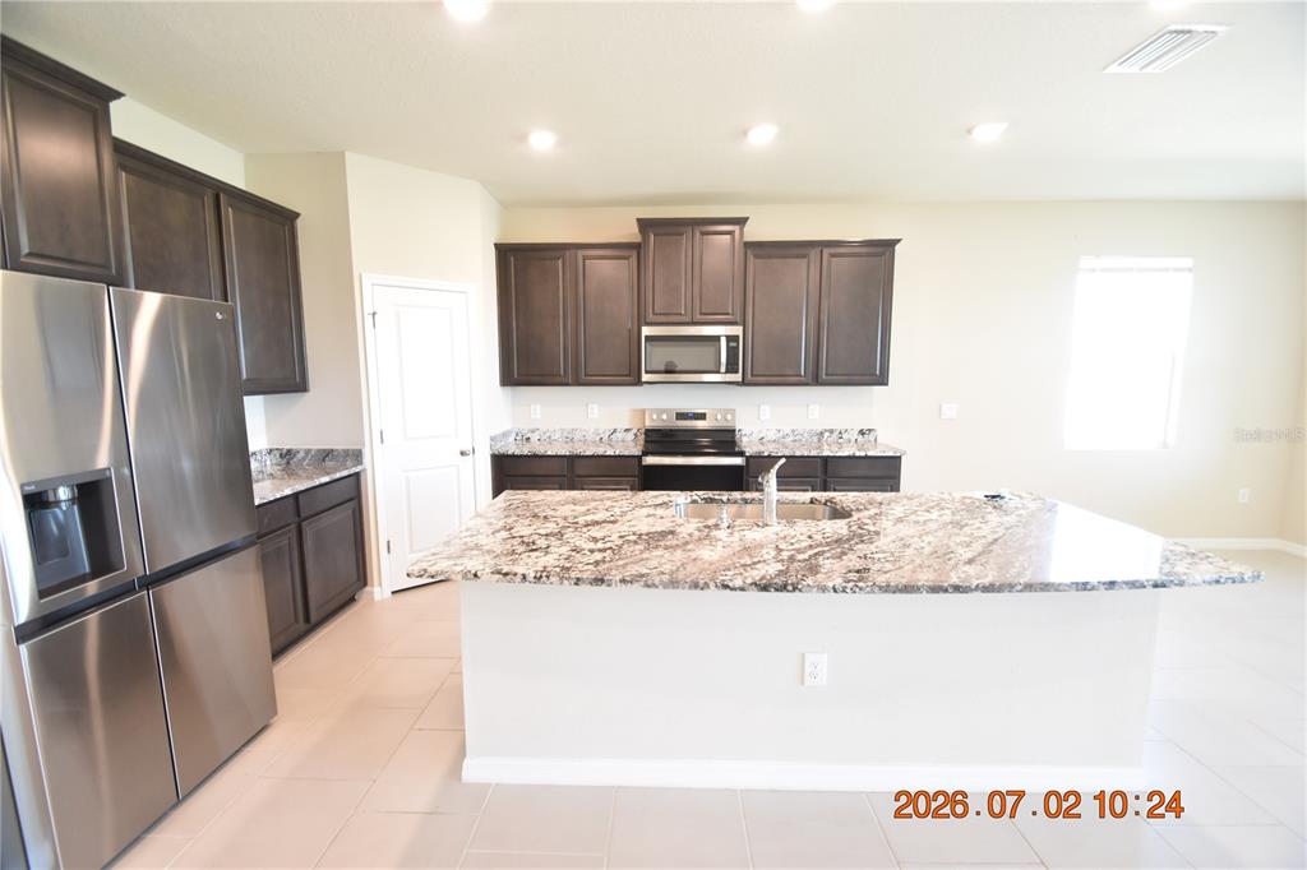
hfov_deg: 100.4
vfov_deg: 77.3
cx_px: 654
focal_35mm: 15
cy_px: 435
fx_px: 544
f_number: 3.5
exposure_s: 1/45
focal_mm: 10
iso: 800
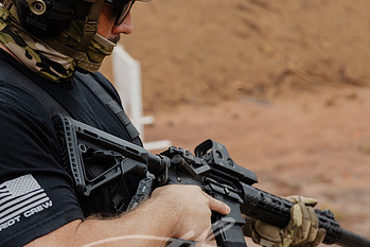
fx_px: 853
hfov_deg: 24.5
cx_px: 174
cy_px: 157
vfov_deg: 16.4
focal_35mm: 83
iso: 800
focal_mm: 50
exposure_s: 1/320
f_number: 4
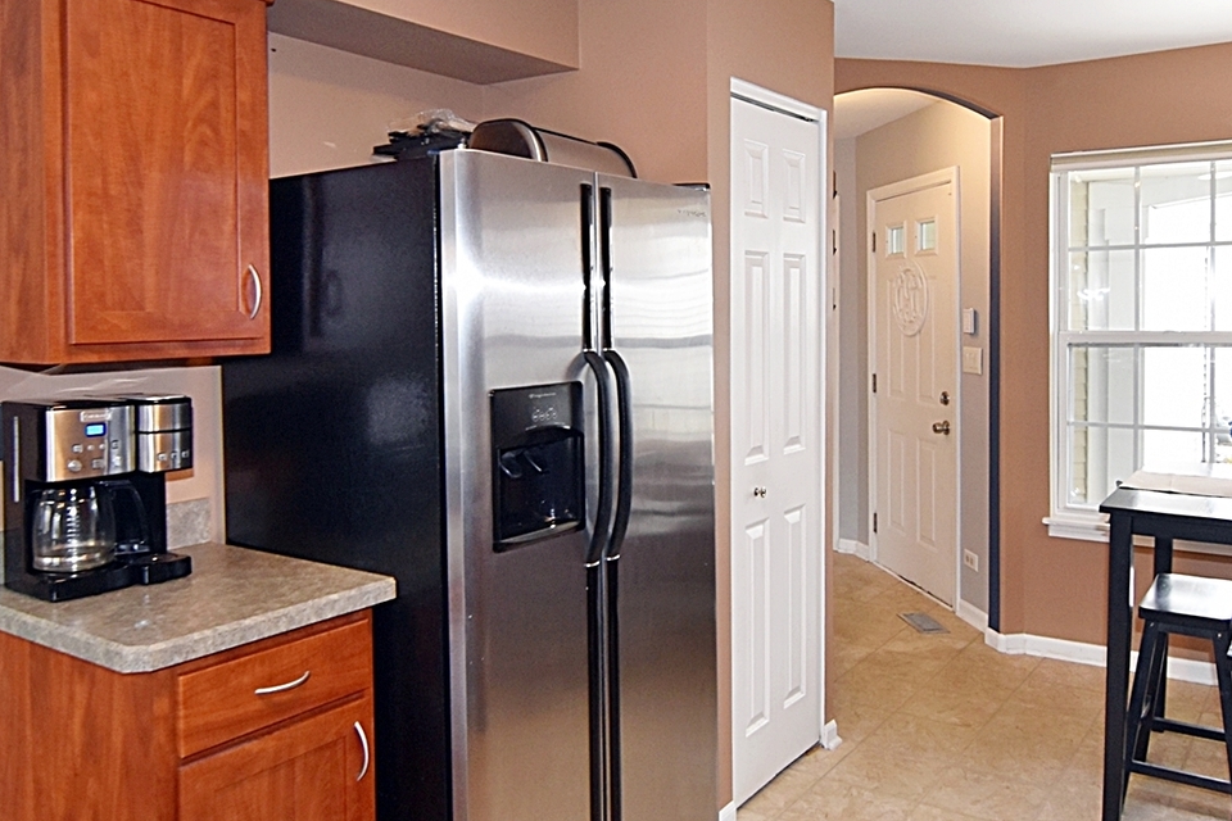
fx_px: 953
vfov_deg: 46.3
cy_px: 325
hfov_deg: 65.7
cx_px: 667
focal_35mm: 28
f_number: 4.8
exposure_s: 1/90
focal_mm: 11
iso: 800
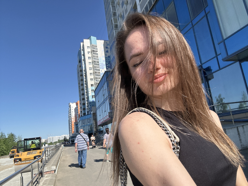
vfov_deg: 58.9
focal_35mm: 23
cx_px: 124
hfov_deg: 73.9
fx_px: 165
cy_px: 93
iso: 25
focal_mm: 2.69
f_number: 1.9
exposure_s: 1/1125
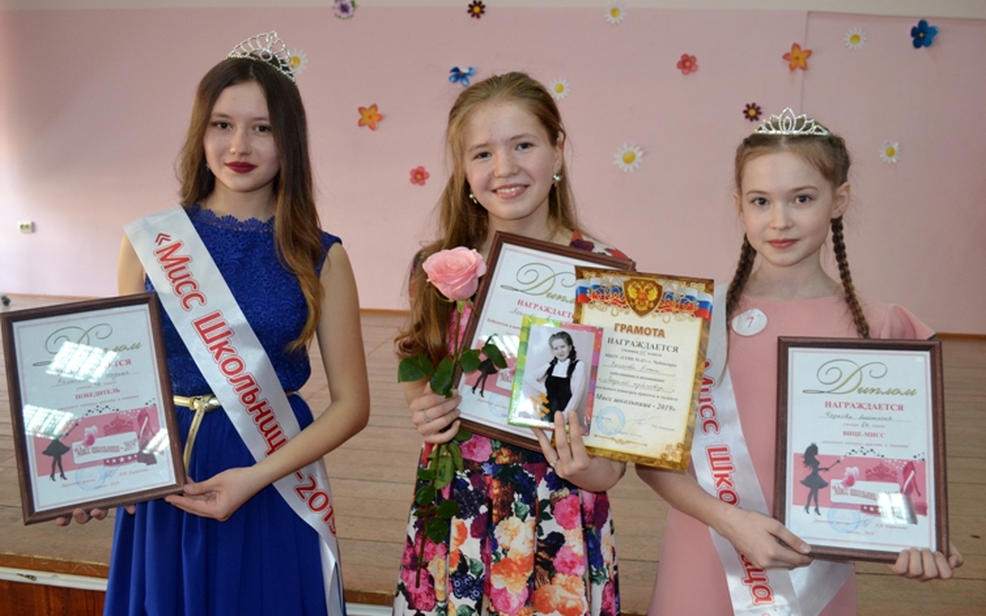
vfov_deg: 44.5
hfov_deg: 66.5
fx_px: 752
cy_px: 294
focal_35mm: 28
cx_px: 492
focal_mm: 18
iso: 560
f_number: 3.5
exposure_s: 1/60
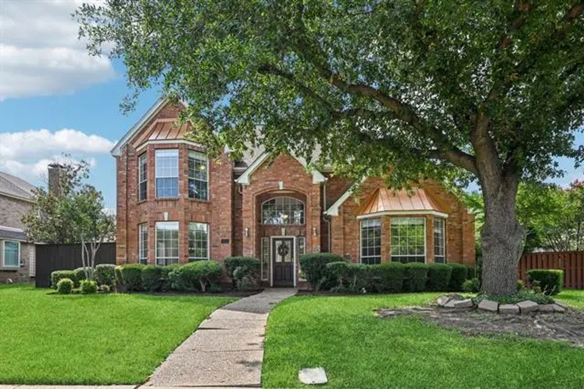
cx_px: 292
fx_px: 357
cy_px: 194
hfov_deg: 78.6
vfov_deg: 57.2
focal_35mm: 22
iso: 400
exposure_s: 1/400
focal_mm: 22
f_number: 8
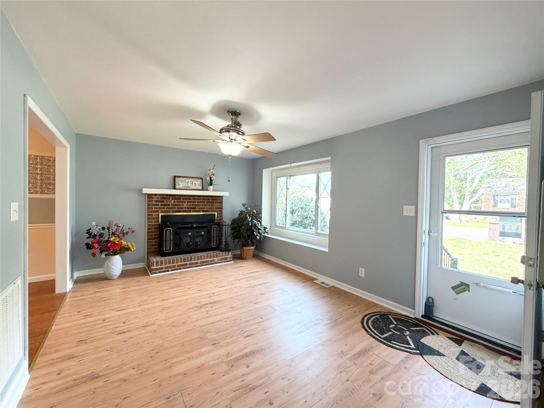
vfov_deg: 85.7
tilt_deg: -0.5
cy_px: 204
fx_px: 220
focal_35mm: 14
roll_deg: -1.0
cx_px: 272
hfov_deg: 102.1
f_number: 2.2
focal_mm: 2.22
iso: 250
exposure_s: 1/60
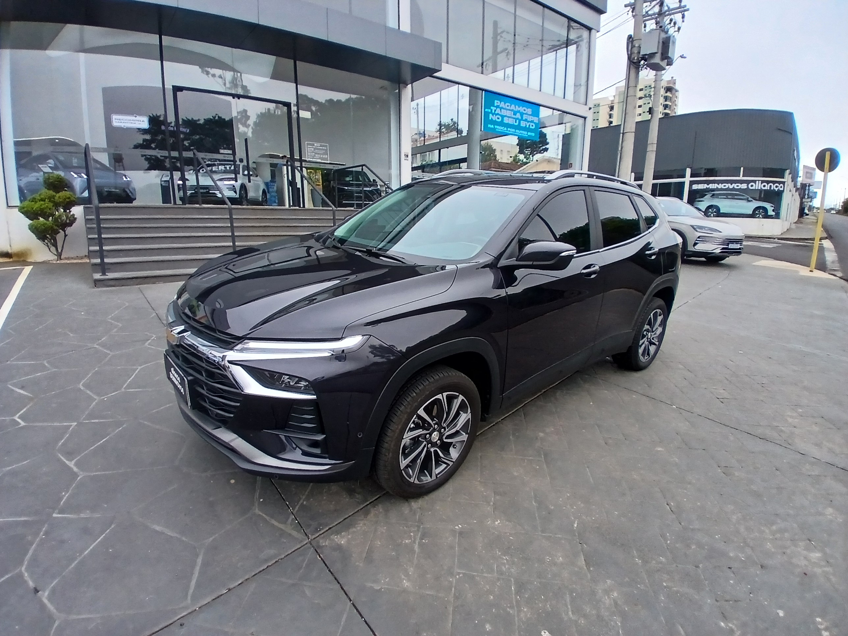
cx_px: 424
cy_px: 318
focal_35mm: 17
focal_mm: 1.4
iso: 50
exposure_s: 1/411
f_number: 2.2
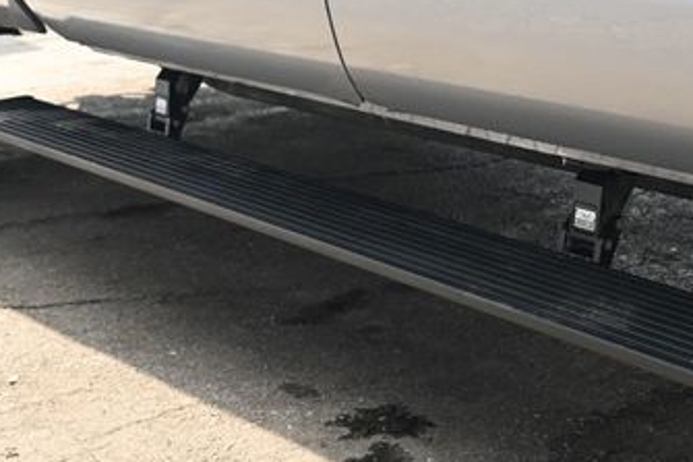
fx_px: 1269
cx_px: 550
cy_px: 180
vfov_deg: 20.6
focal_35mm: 66
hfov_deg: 29.9
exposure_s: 1/200
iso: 400
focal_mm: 23
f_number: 4.2
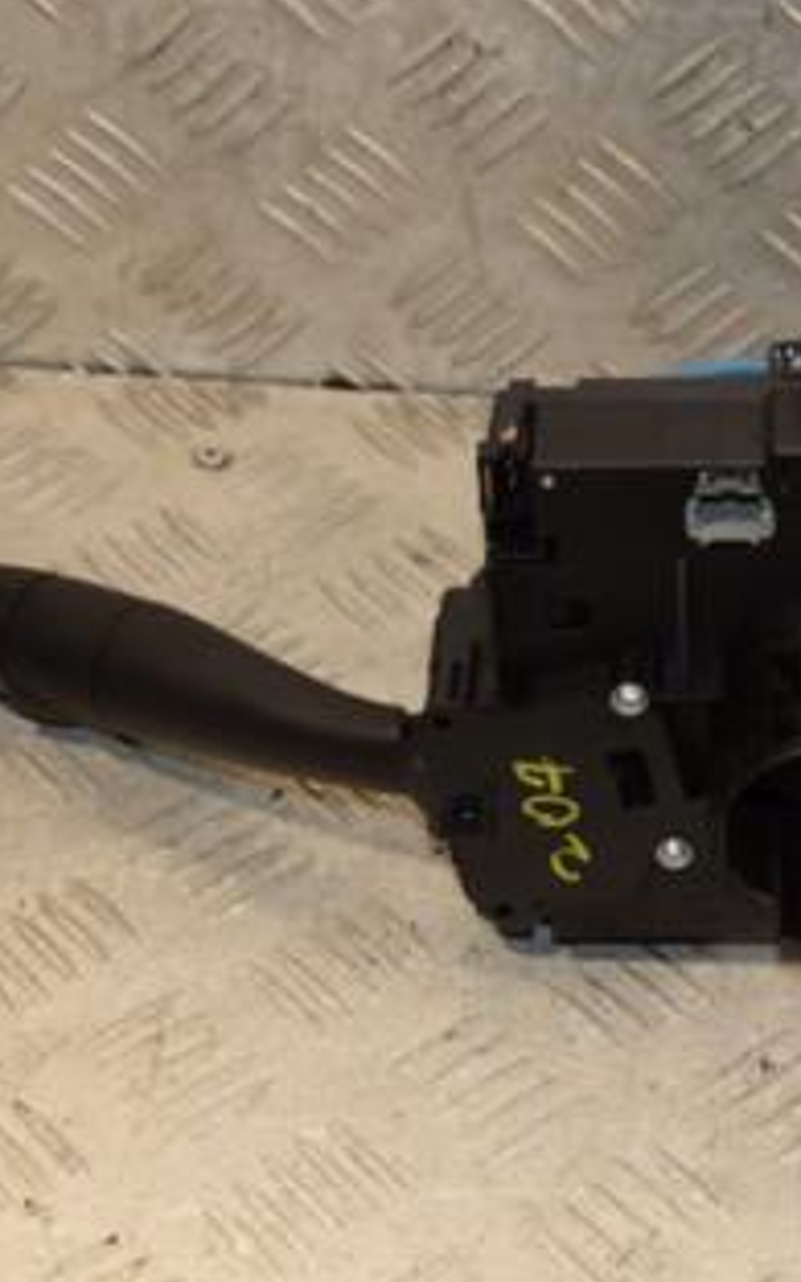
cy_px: 657
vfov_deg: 22.1
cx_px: 731
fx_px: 3283
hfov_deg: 13.8
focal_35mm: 94
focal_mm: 32
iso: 800
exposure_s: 1/200
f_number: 5.6
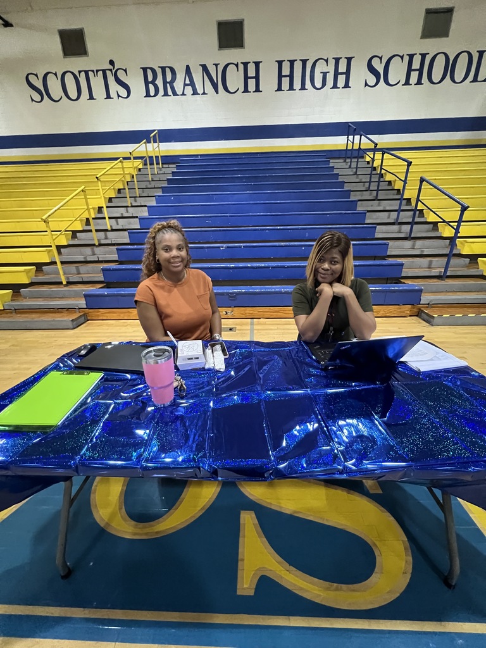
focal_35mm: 13
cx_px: 243
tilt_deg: -21.7
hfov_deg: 89.9
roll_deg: +2.9
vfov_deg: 106.2
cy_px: 324
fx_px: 243
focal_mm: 1.57
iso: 1000
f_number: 1.8
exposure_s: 1/40
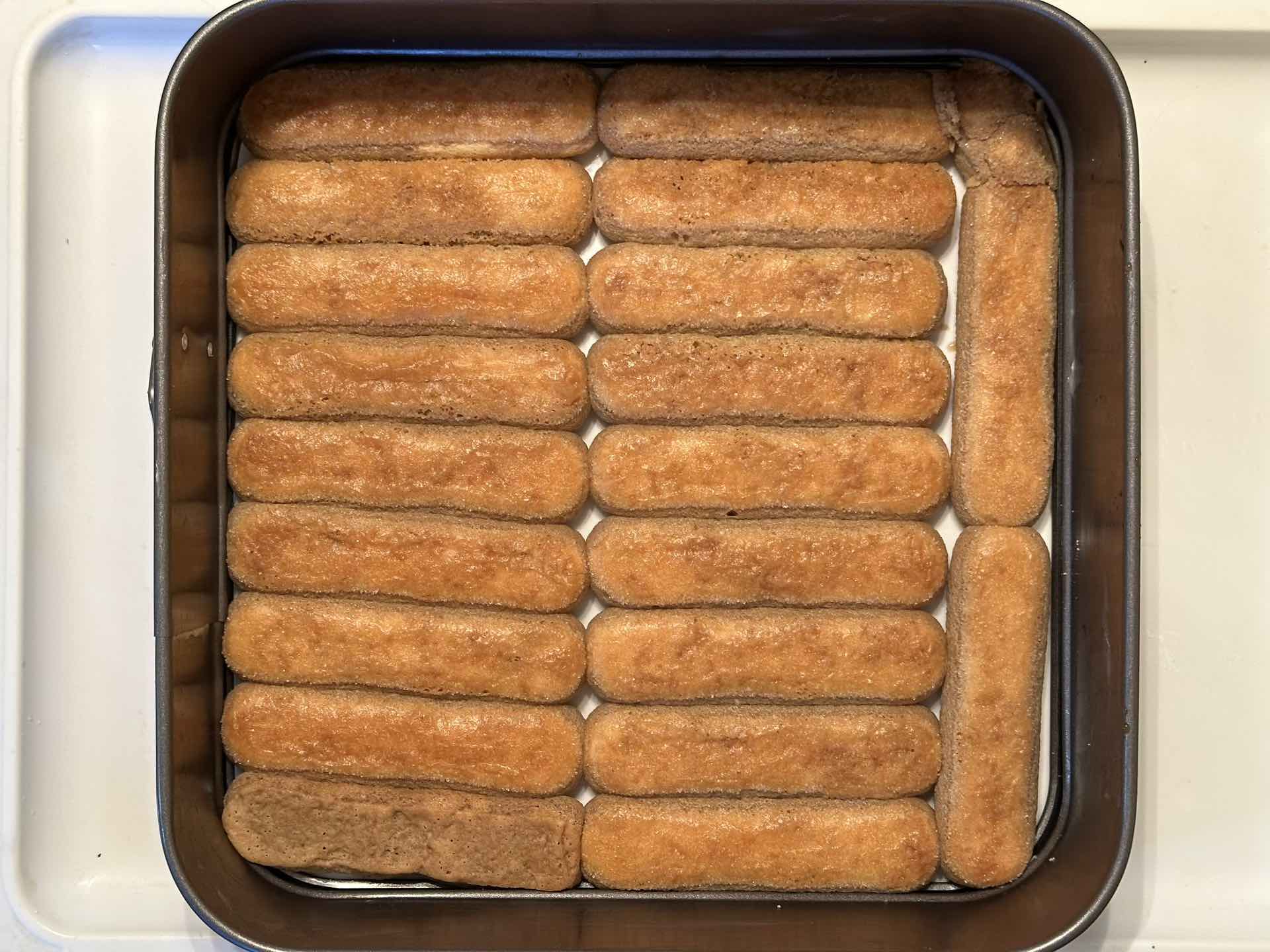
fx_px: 1761
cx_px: 635
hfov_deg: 39.7
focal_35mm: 48
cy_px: 476
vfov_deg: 30.3
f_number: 1.78
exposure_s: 1/50
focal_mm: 6.86
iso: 160
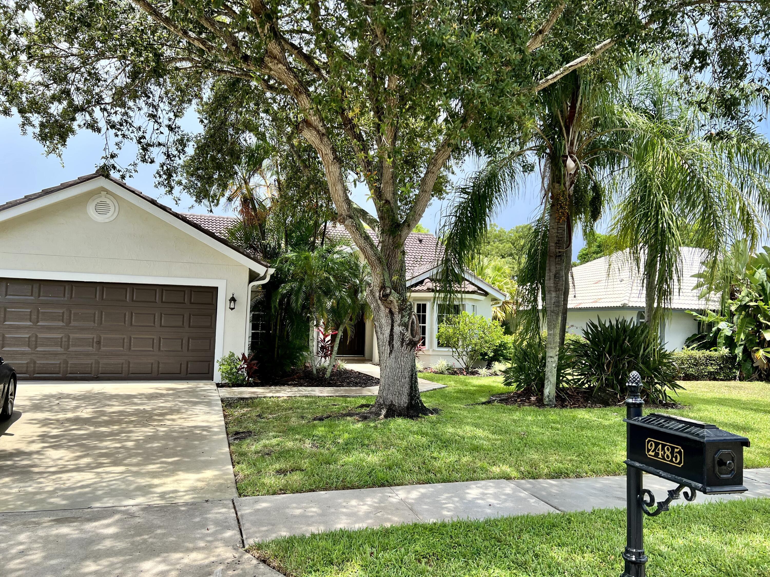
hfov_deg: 67.3
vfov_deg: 53.1
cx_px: 385
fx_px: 578
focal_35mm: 26
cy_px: 288
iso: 50
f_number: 1.5
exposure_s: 1/1344
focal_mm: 5.7
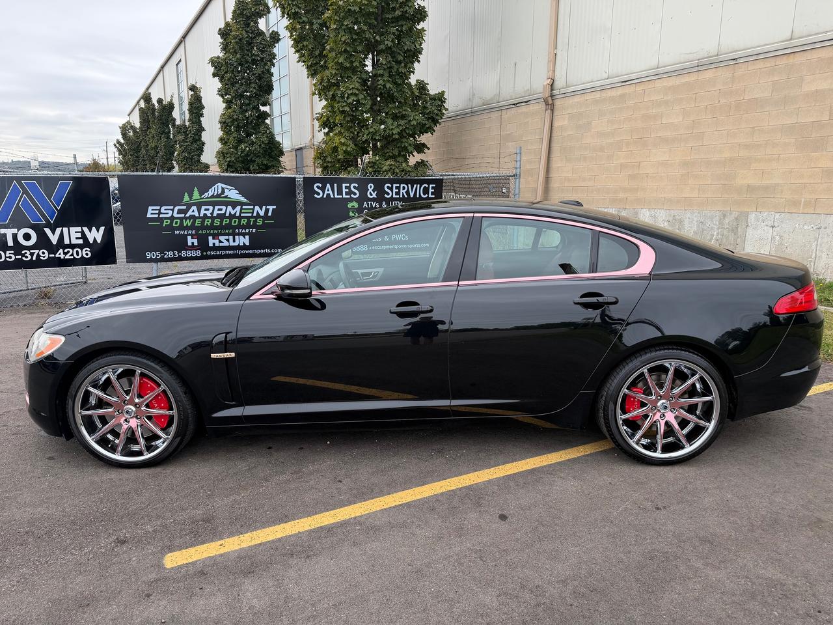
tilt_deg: -10.3
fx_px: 578
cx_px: 416
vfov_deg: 56.8
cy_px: 312
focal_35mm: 24
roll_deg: +0.0
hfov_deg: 71.6
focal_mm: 6.76
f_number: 1.78
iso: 100
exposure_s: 1/992
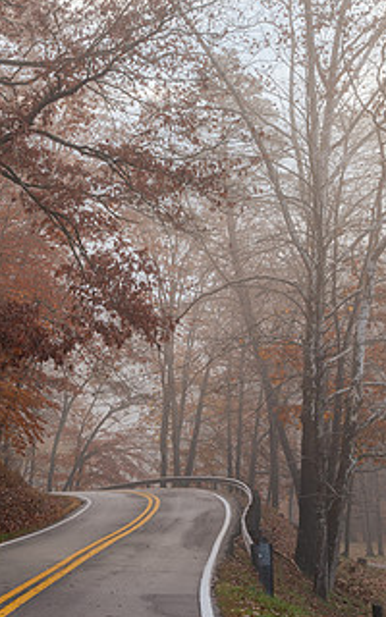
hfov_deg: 15.7
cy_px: 287
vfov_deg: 24.9
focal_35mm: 83
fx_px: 1397
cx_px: 127
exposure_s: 1/40
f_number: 11
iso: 64
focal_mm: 58
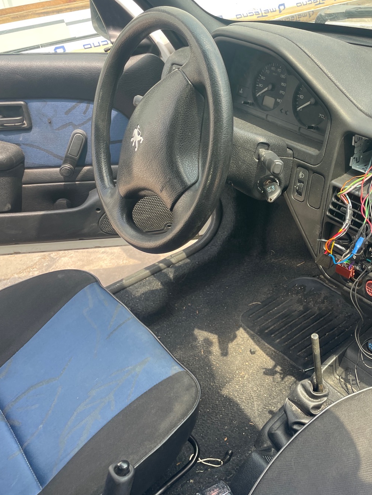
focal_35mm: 35
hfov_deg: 39.8
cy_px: 248
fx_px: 501
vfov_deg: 52.6
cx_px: 272
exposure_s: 1/243
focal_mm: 4.2
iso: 32
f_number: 1.6
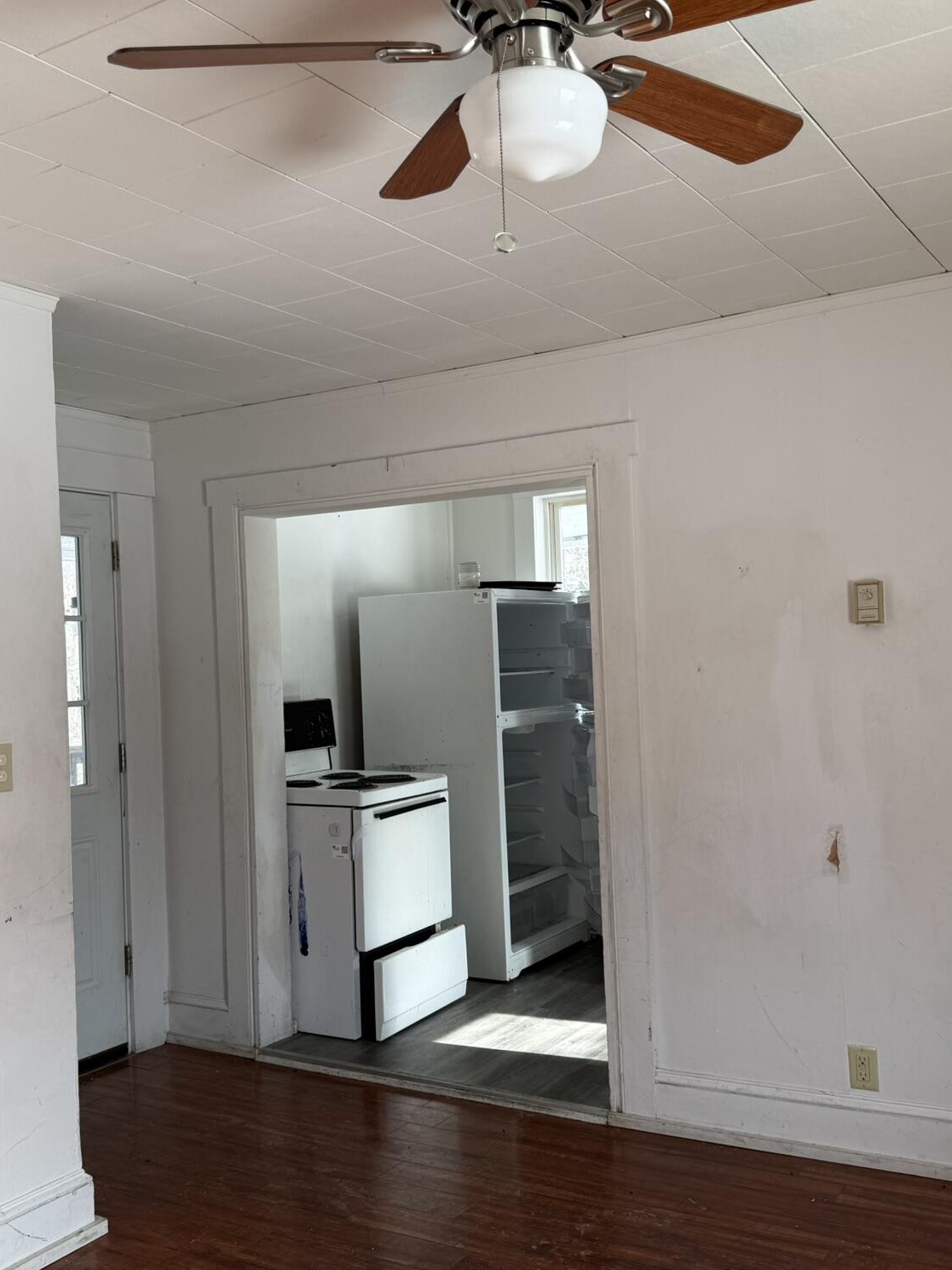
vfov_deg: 55.3
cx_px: 503
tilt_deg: +1.1
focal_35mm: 33
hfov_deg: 42.9
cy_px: 647
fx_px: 1210
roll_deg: +2.2
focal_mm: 6.76
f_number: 1.78
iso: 80
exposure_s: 1/299
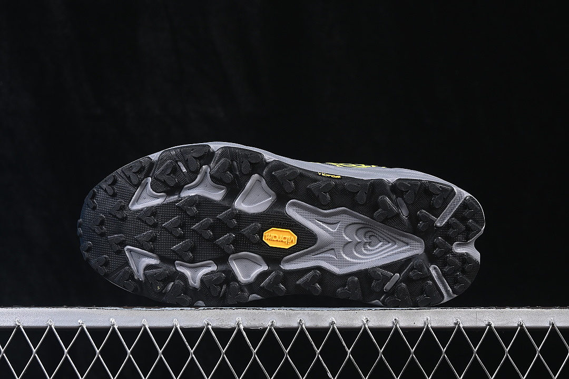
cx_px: 284
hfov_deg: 27.0
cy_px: 190
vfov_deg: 18.2
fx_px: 1185
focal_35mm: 75
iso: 160
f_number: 7.1
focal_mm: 50
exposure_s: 1/60
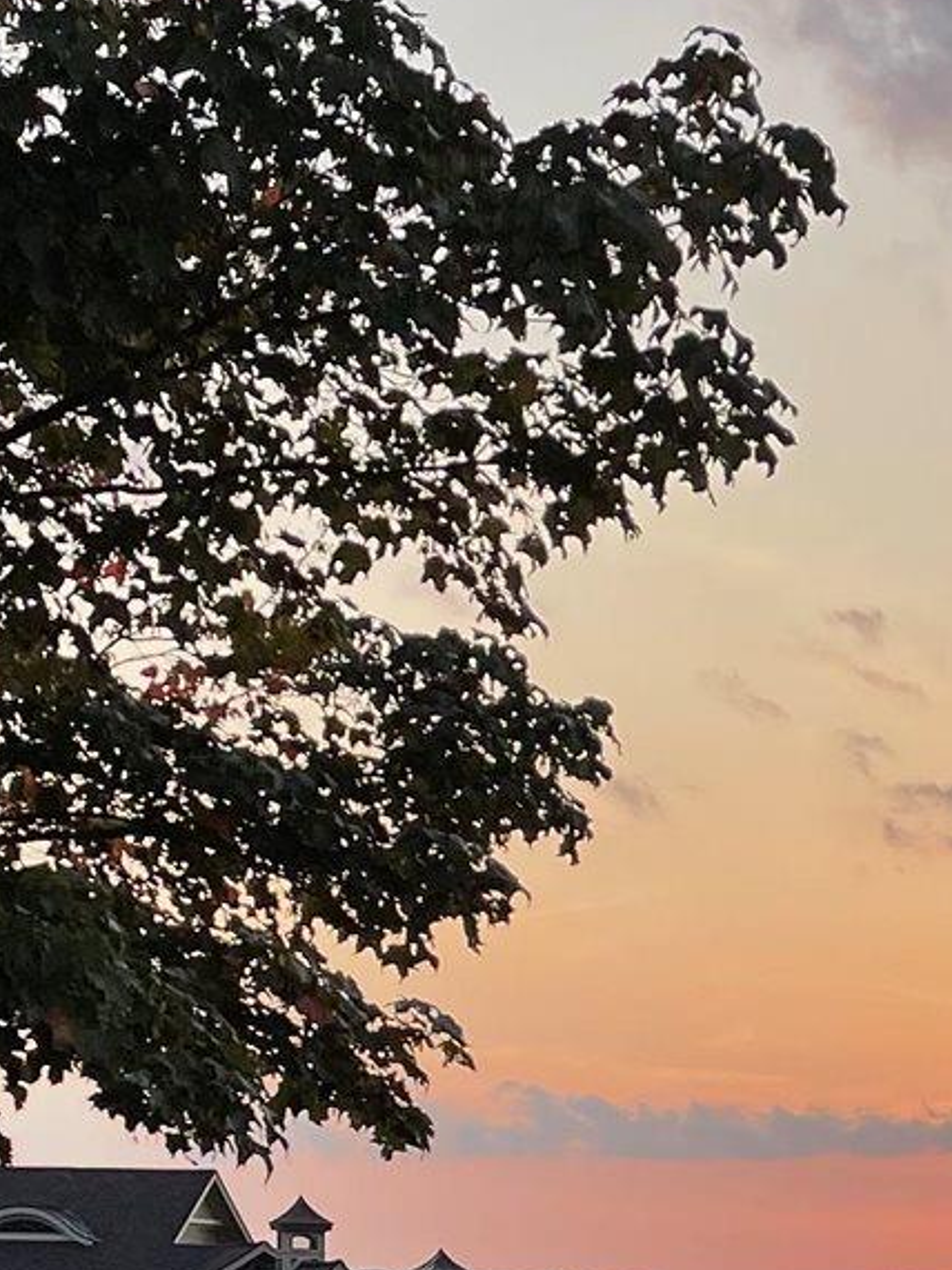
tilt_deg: -3.2
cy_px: 1639
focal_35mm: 105
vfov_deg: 17.6
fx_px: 3852
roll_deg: -1.0
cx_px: 1328
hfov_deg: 13.4
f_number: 1.6
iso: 32
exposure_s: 1/633
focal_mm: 4.2
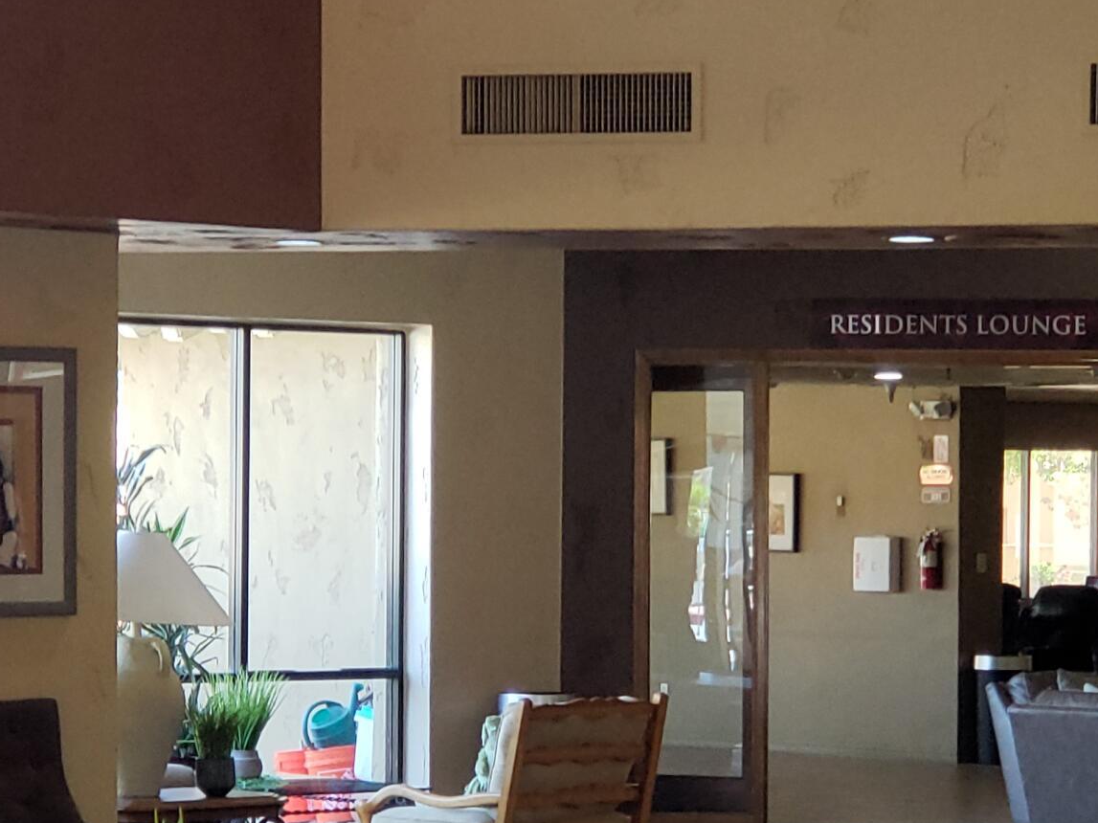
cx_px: 601
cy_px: 578
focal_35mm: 136
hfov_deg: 14.5
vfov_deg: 10.9
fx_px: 4313
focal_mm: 6
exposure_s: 1/30
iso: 100
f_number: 2.4
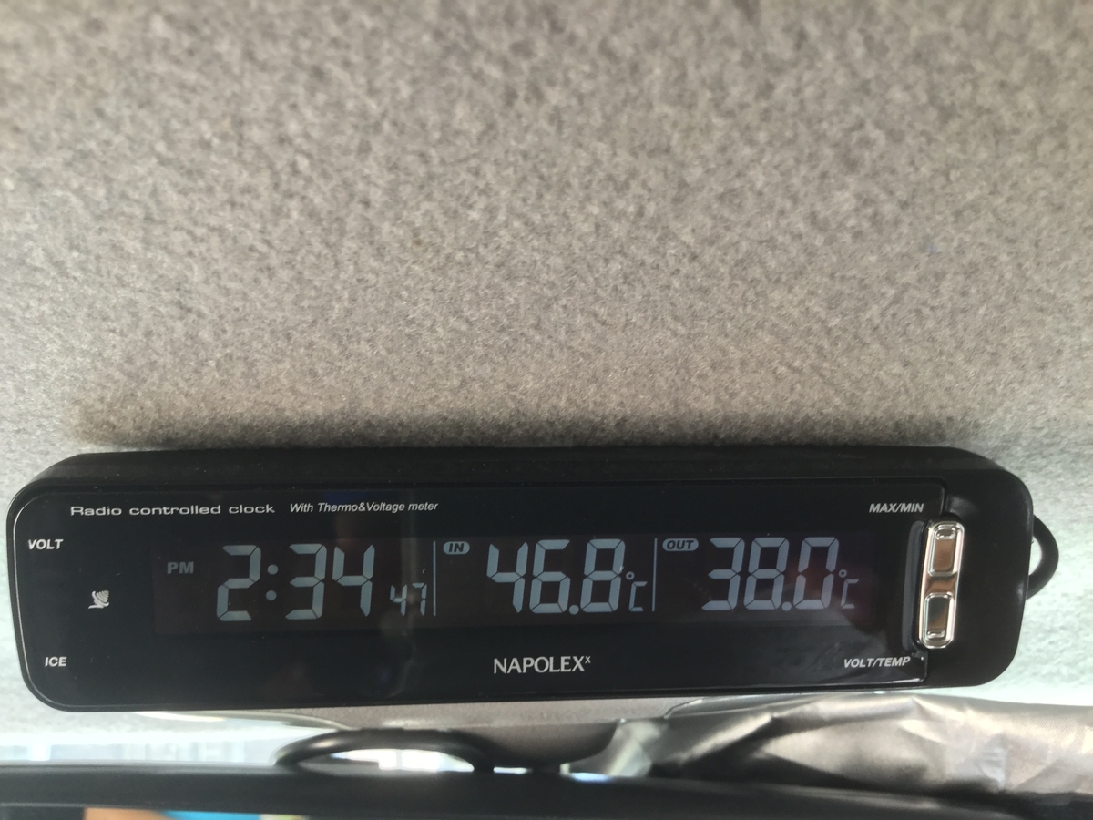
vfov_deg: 45.4
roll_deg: +2.5
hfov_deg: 58.4
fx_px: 979
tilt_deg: +15.7
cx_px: 546
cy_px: 410
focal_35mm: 31
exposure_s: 1/30
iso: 64
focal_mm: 3.3
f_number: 2.4
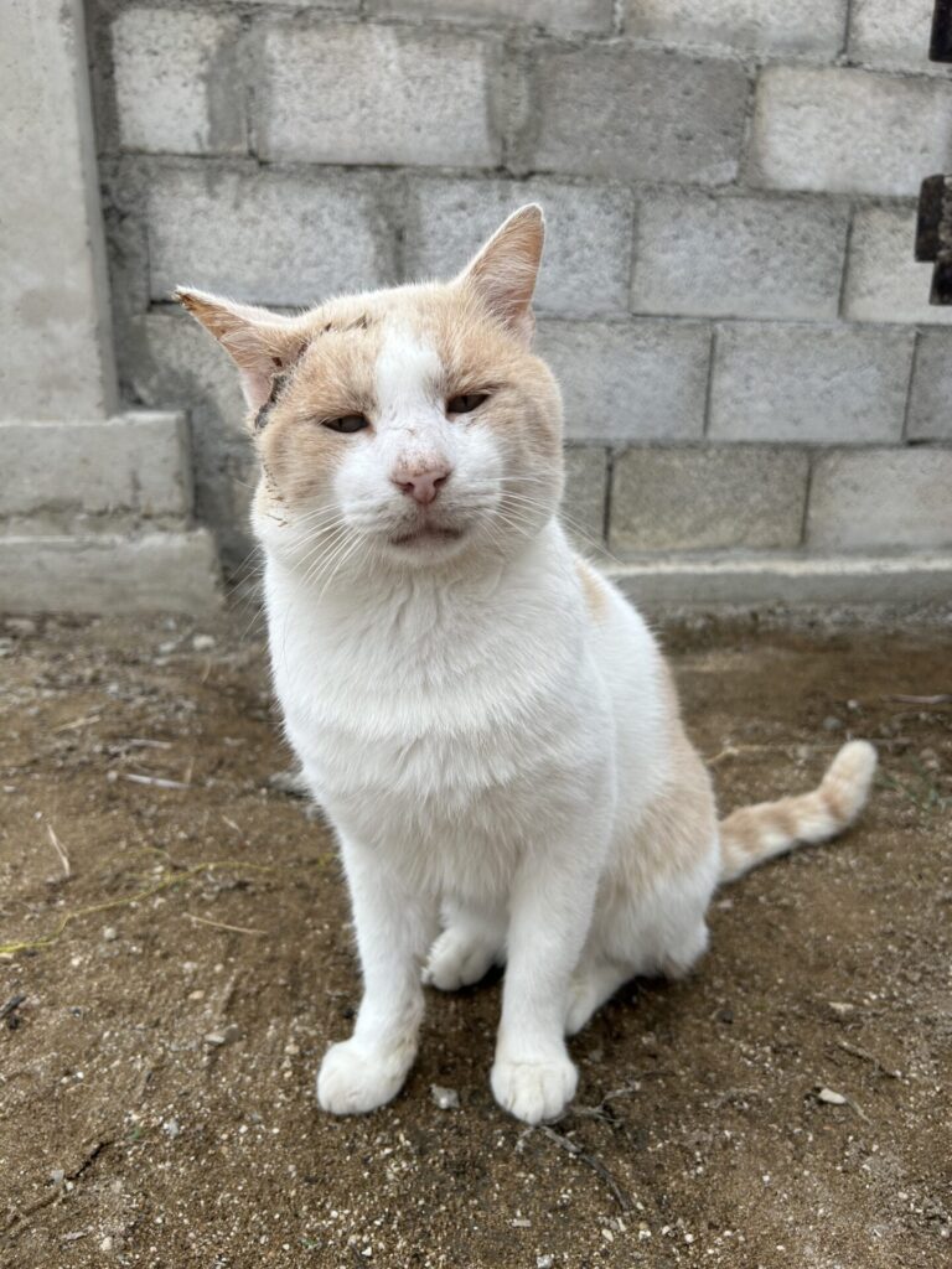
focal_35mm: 26
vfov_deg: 67.3
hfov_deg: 53.1
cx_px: 476
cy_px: 634
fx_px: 953
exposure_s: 1/1449
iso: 50
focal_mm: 5.7
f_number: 1.5
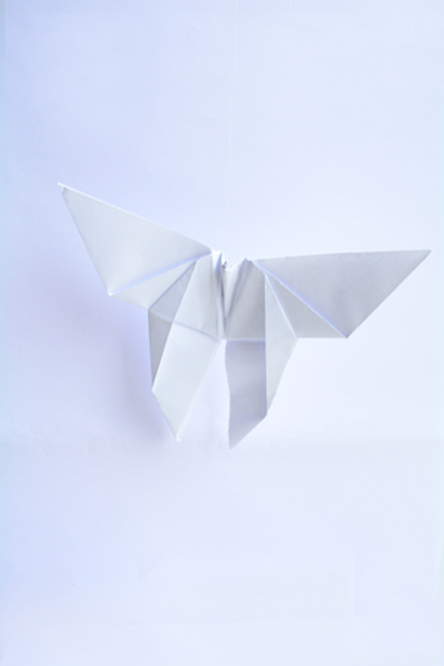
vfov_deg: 57.2
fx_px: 610
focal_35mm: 33
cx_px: 222
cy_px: 333
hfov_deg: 40.0
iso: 400
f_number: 5.6
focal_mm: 22
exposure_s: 1/125
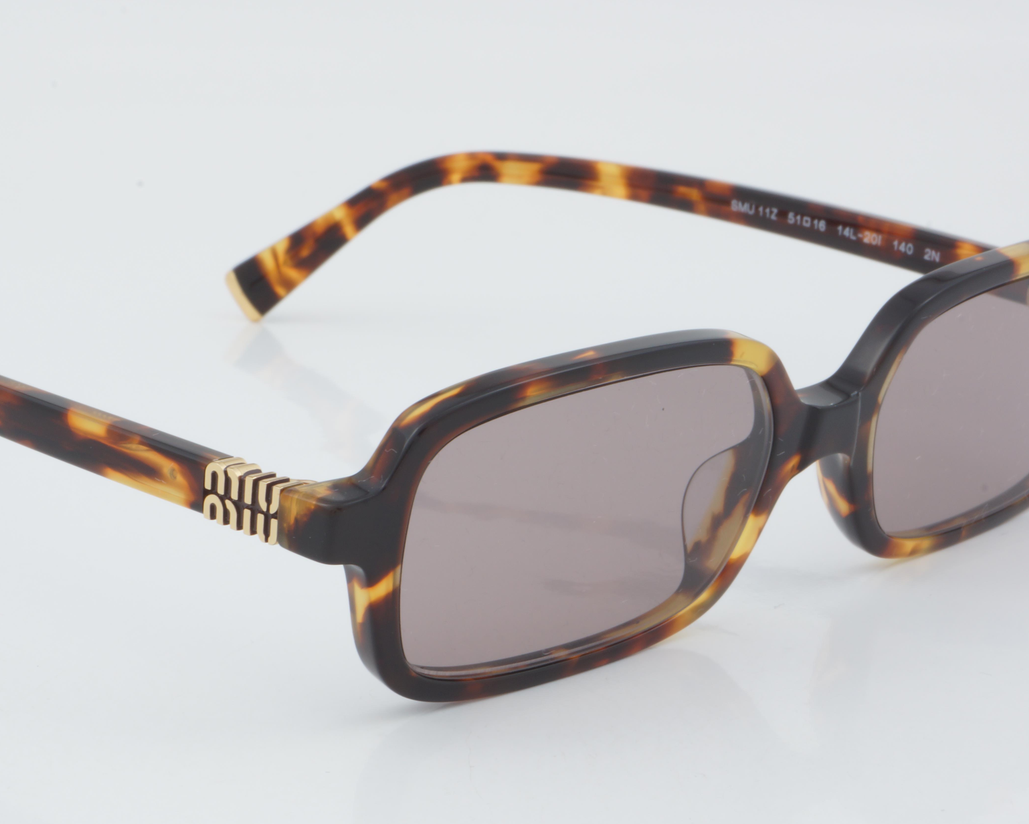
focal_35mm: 112
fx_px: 3401
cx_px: 412
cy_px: 462
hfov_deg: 17.2
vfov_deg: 13.8
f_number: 32
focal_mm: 55
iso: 100
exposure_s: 1/3
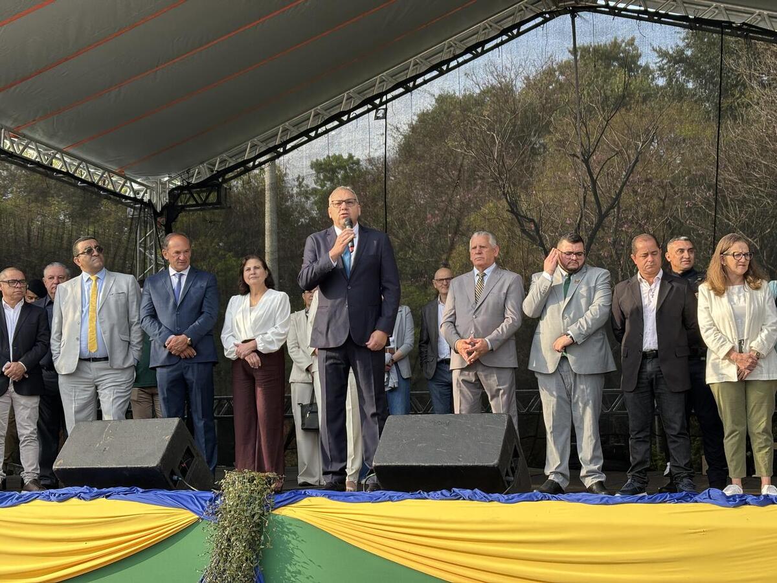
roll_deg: +1.8
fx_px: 1167
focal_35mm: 52
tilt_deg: +6.3
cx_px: 388
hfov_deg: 36.8
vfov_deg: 28.0
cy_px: 292
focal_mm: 5.96
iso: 32
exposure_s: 1/312
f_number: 1.6
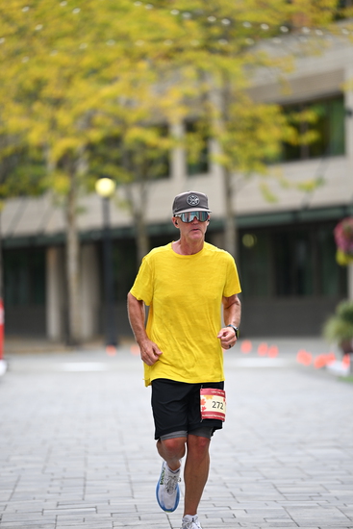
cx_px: 176
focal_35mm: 200
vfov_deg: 10.3
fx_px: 2940
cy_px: 264
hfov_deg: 6.9
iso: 640
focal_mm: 200
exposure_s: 1/2000
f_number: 2.8
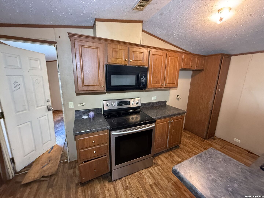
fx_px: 107
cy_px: 99
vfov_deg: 85.7
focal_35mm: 14
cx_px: 132
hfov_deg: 102.1
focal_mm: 2.22
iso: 640
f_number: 2.2
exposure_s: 1/60
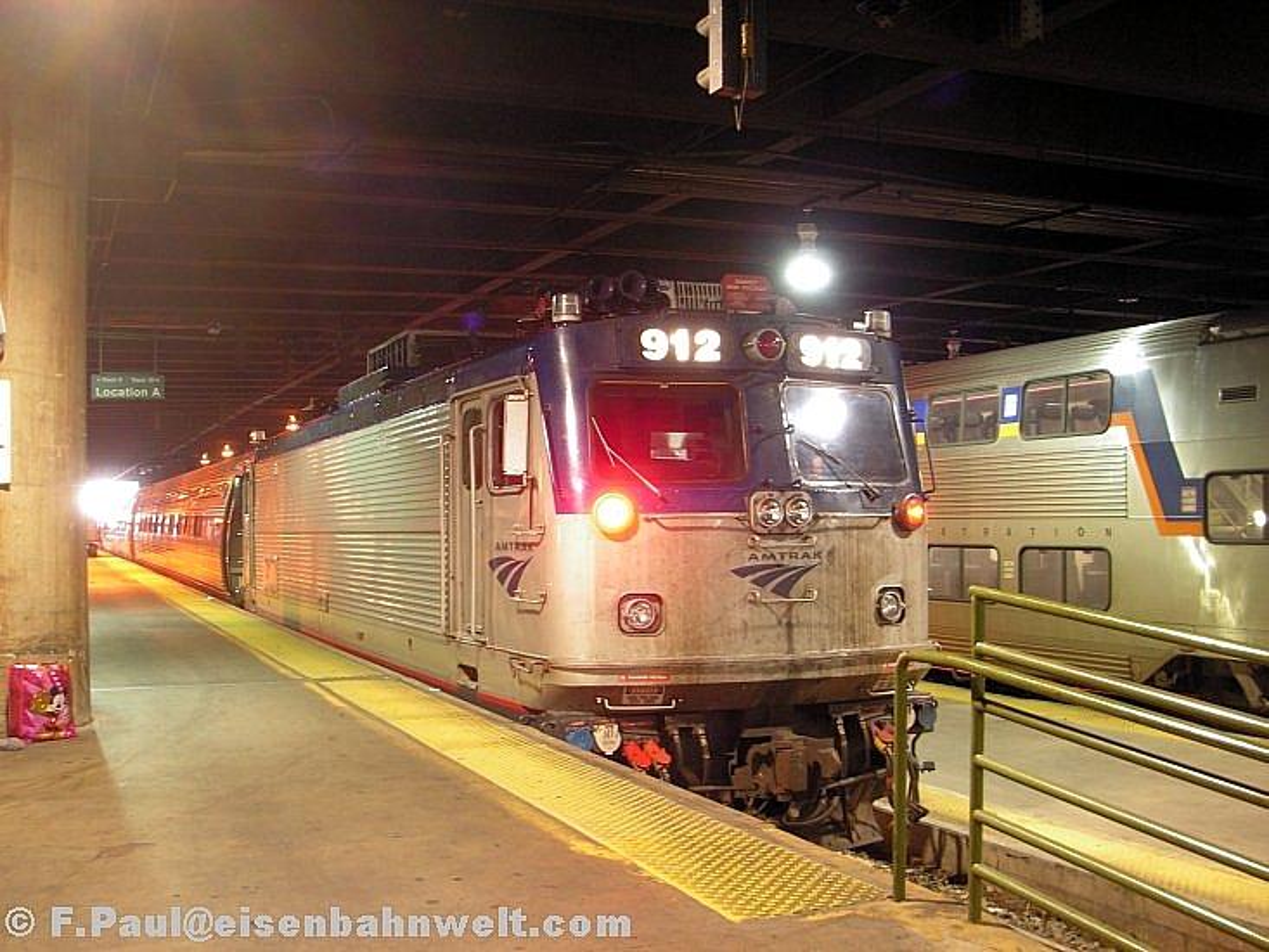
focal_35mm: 38
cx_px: 634
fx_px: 1393
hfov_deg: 49.0
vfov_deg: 37.7
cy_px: 476
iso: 100
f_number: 3.3
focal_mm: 6.3
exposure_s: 1
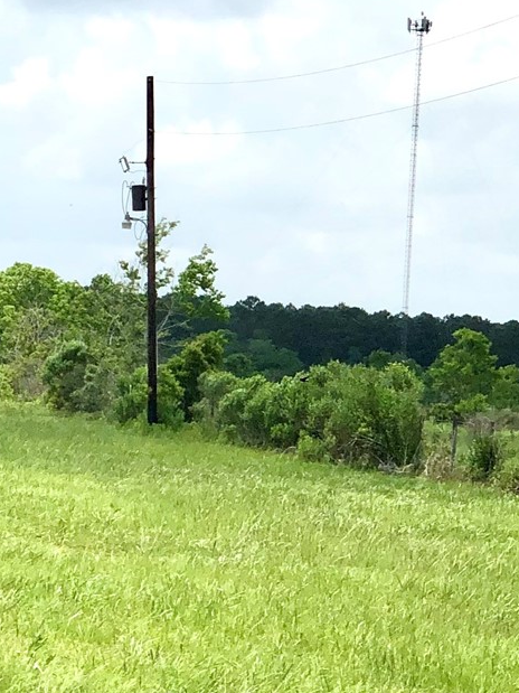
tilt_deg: +0.0
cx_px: -75
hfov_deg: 8.5
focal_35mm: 172
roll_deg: -2.7
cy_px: 328
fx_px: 3440
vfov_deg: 11.5
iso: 16
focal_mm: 6
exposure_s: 1/2024
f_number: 2.4
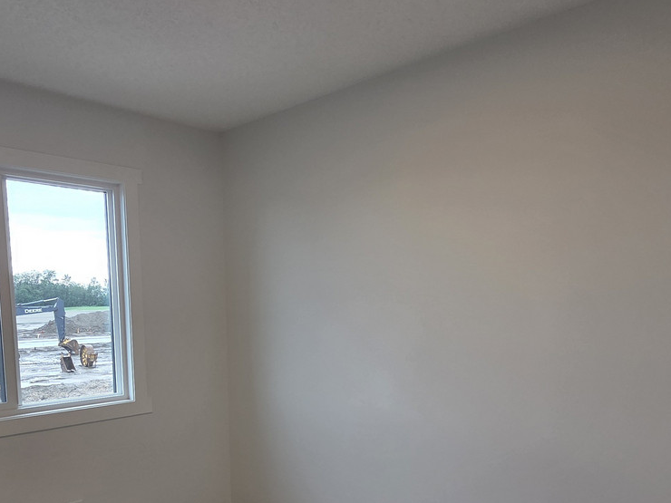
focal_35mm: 27
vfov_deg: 49.1
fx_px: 523
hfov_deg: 65.0
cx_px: 288
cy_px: 382
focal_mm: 2.2
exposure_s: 1/120
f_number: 2.2
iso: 64
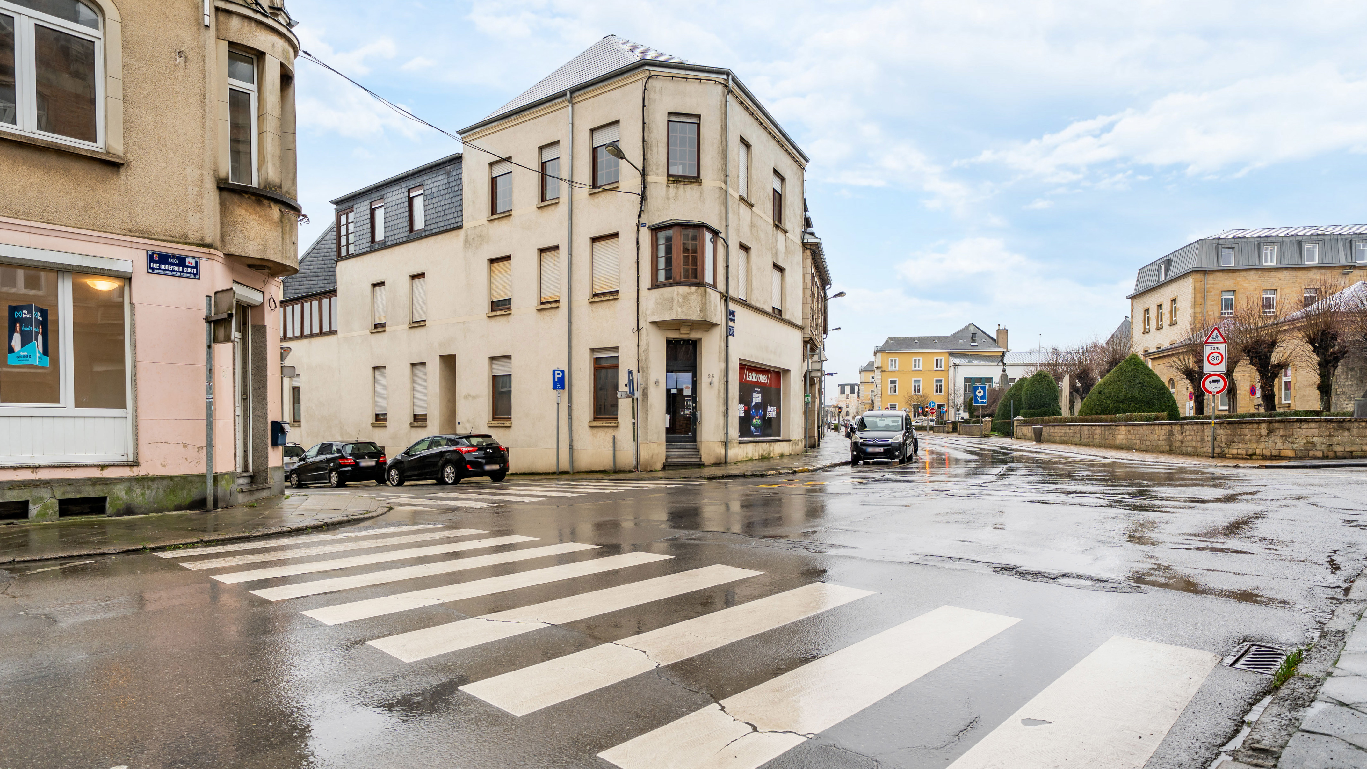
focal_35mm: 20
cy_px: 444
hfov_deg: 86.6
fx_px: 725
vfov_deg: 55.6
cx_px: 687
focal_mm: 16
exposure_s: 1/125
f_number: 4
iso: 100
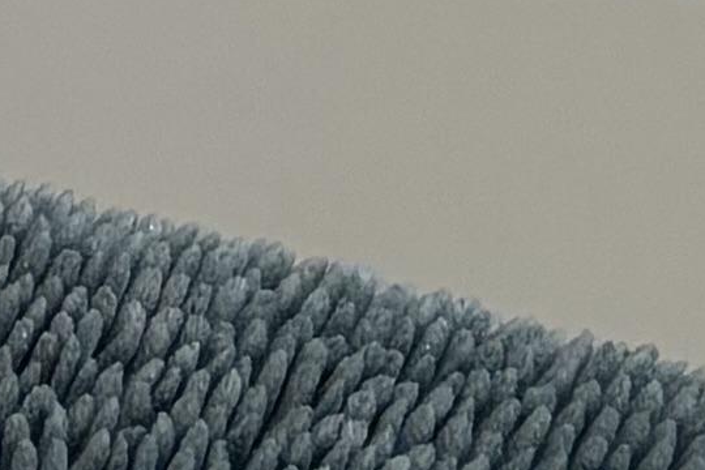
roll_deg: +0.4
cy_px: -2700
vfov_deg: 3.8
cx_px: 508
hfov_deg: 7.2
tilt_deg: -17.2
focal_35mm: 286
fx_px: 5600
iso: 64
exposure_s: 1/120
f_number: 1.6
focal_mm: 5.96
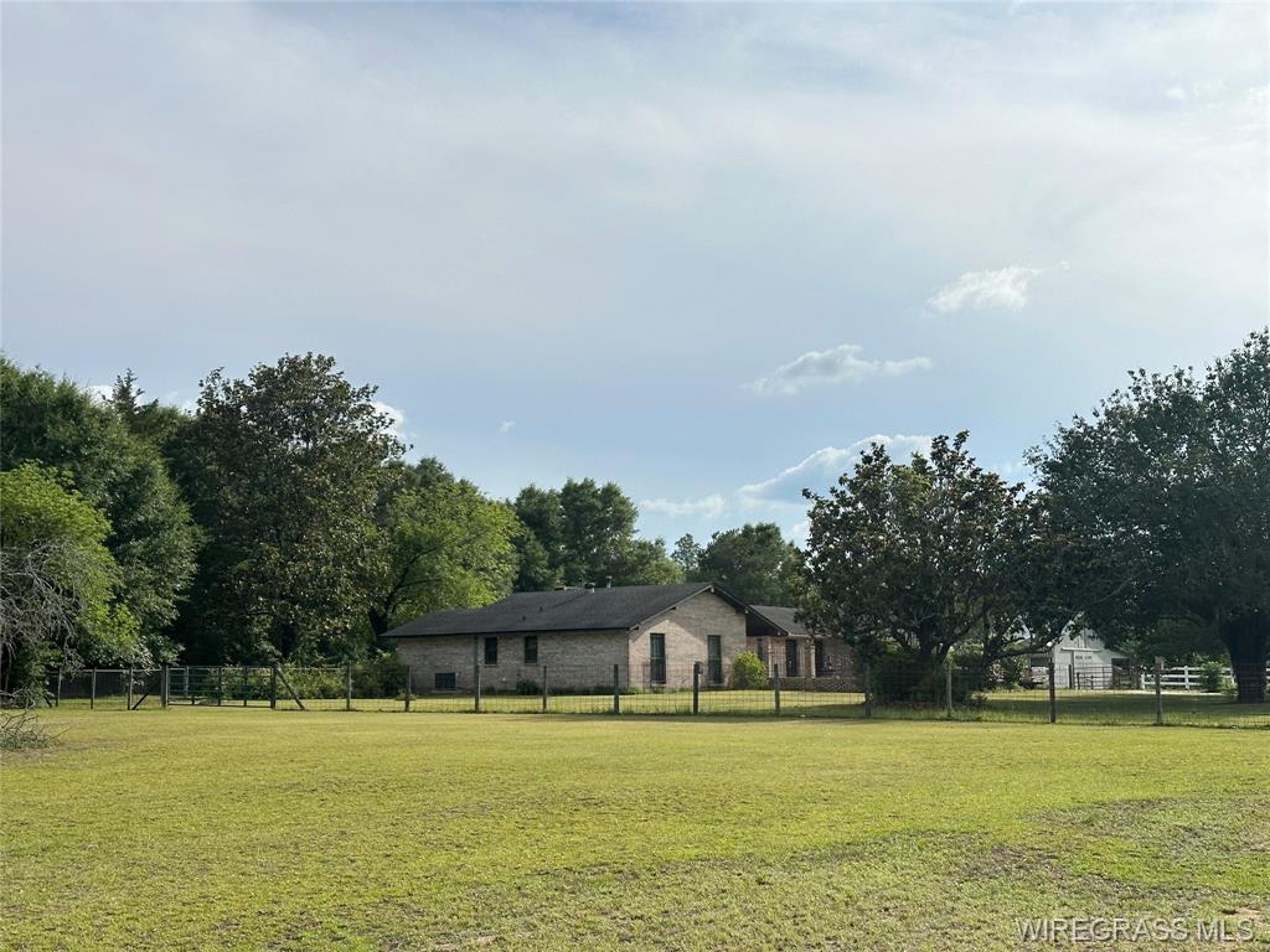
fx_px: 1761
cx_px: 635
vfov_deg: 30.3
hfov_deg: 39.7
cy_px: 476
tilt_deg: +6.5
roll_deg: +0.6
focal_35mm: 48
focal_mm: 6.86
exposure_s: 1/8197
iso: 64
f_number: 1.78
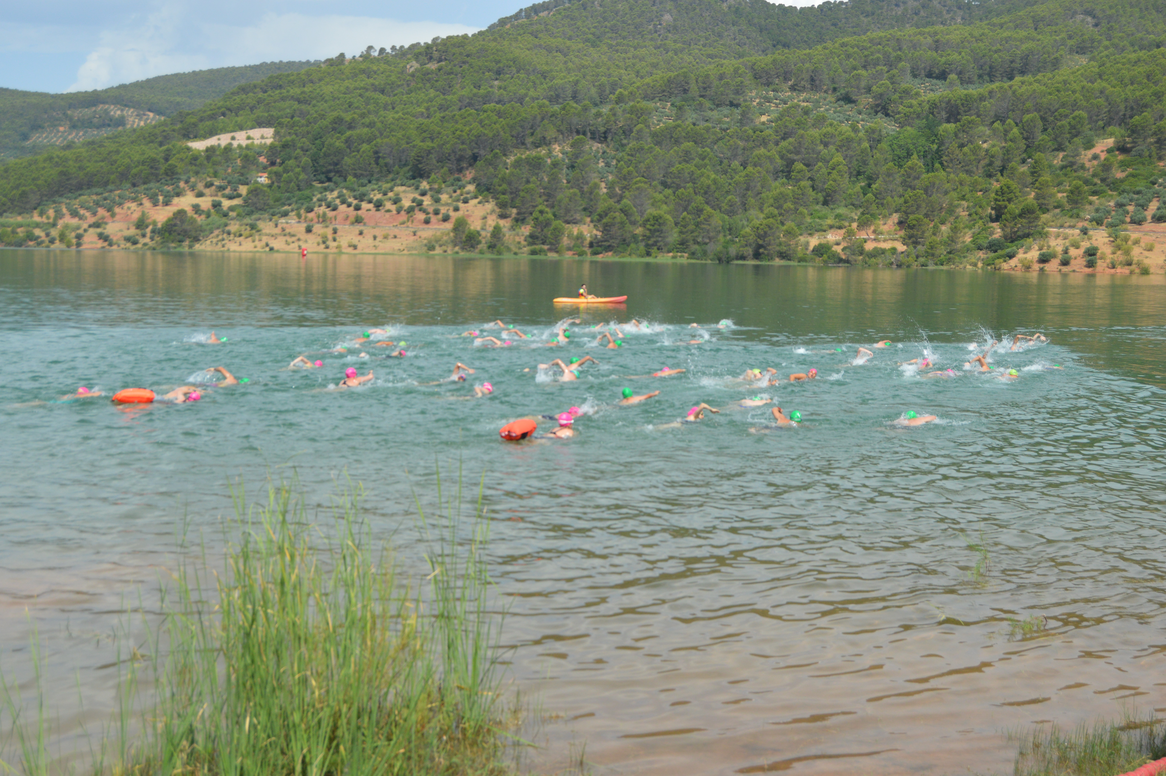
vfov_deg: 28.9
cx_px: 583
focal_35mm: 46
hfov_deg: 42.4
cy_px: 388
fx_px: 1505
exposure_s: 1/1600
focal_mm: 31
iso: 400
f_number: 6.3
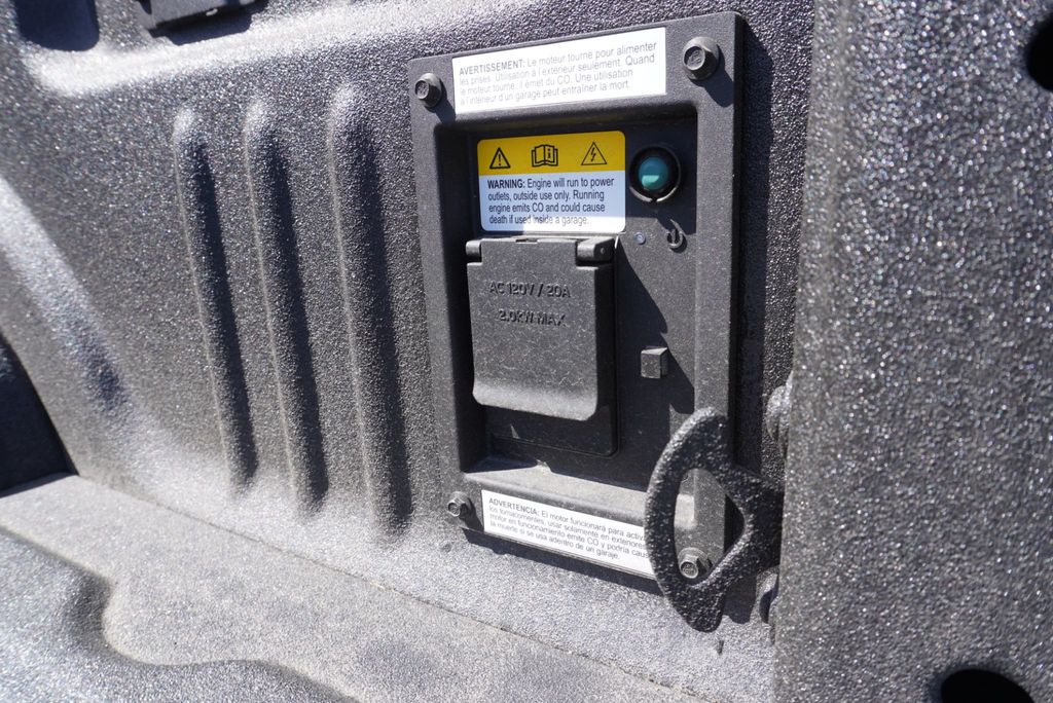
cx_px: 526
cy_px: 352
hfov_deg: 73.7
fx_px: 702
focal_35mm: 24
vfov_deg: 53.2
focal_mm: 16
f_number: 7.1
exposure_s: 1/100
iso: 100
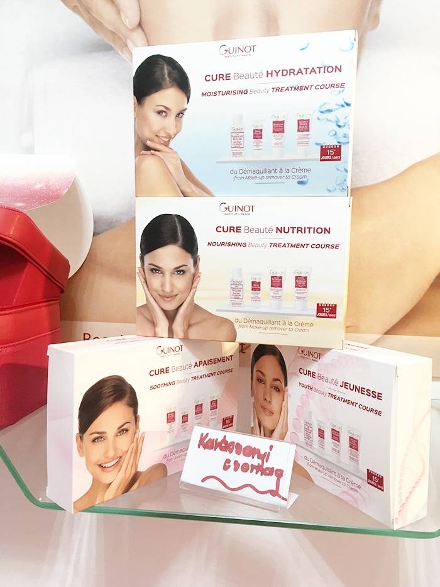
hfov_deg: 48.2
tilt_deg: -3.0
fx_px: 491
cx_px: 220
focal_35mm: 29
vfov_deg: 61.7
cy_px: 294
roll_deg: -2.2
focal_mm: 4.15
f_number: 2.2
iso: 100
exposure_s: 1/33
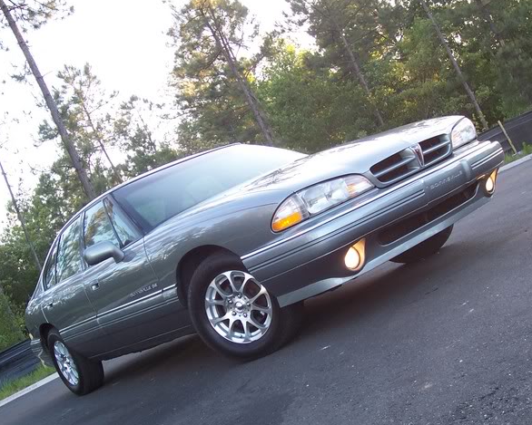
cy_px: 212
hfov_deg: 38.0
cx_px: 272
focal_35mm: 49
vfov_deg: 30.8
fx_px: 772
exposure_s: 1/60
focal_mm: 7
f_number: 3
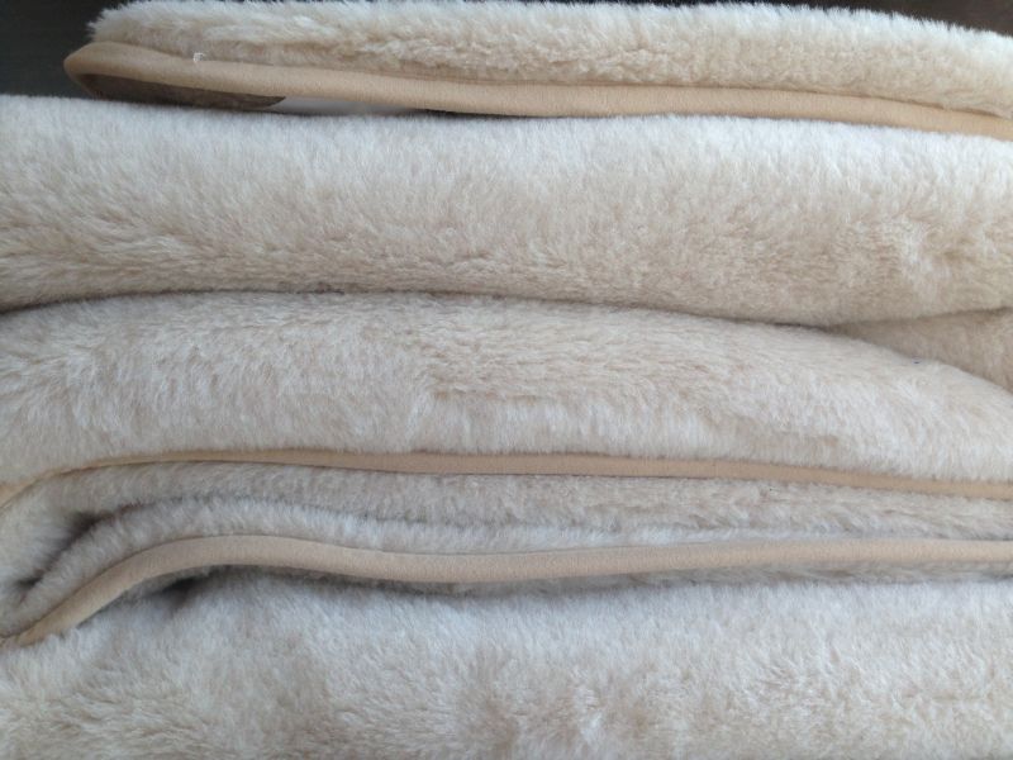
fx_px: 966
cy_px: 380
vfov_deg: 42.9
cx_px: 506
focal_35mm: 33
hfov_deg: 55.4
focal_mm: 4.12
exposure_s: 1/154
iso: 50
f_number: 2.4
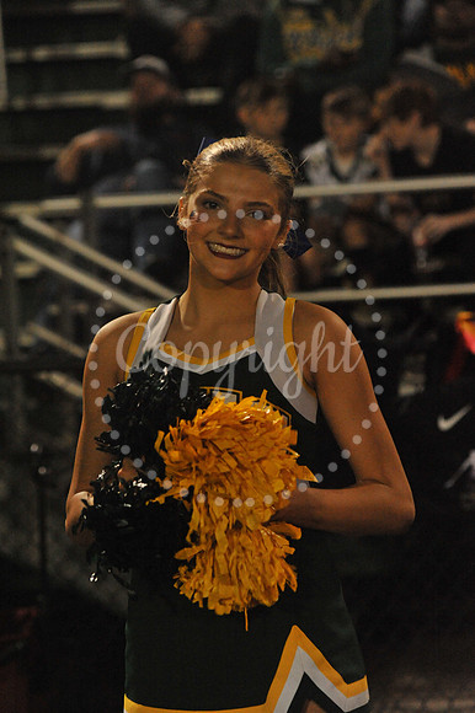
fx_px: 2675
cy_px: 356
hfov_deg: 10.1
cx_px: 238
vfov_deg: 15.2
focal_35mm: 135
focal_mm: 135
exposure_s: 1/250
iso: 6400
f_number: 5
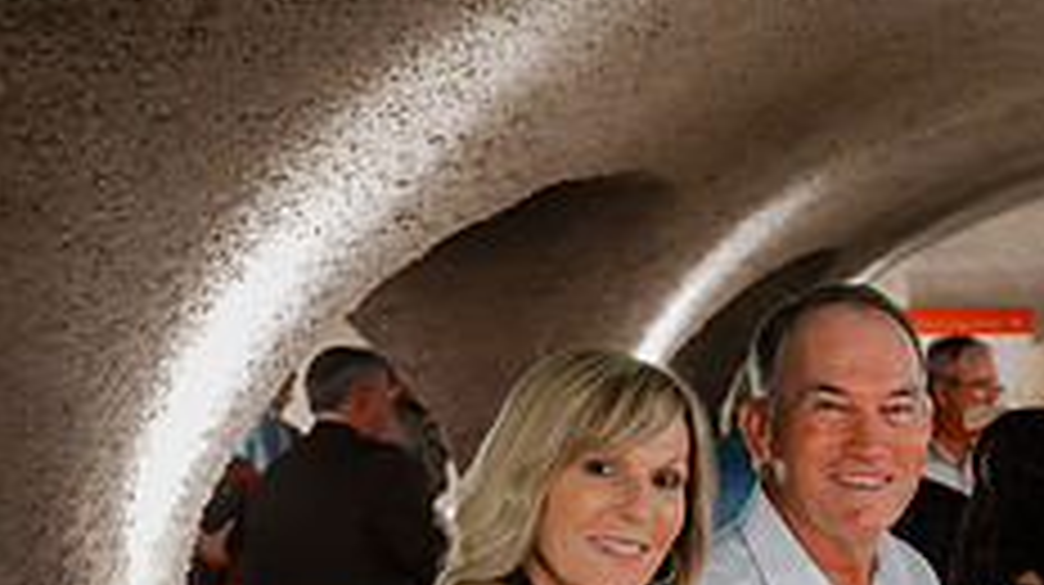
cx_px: 1296
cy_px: 578
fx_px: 2683
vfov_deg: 12.3
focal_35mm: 97
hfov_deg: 20.4
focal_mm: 37
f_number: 3.5
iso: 6400
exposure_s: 1/60
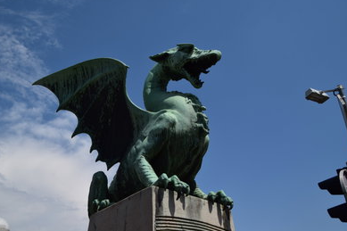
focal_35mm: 36
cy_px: 114
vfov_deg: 37.3
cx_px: 176
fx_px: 342
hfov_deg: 53.8
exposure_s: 1/1250
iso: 200
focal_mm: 23
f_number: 10
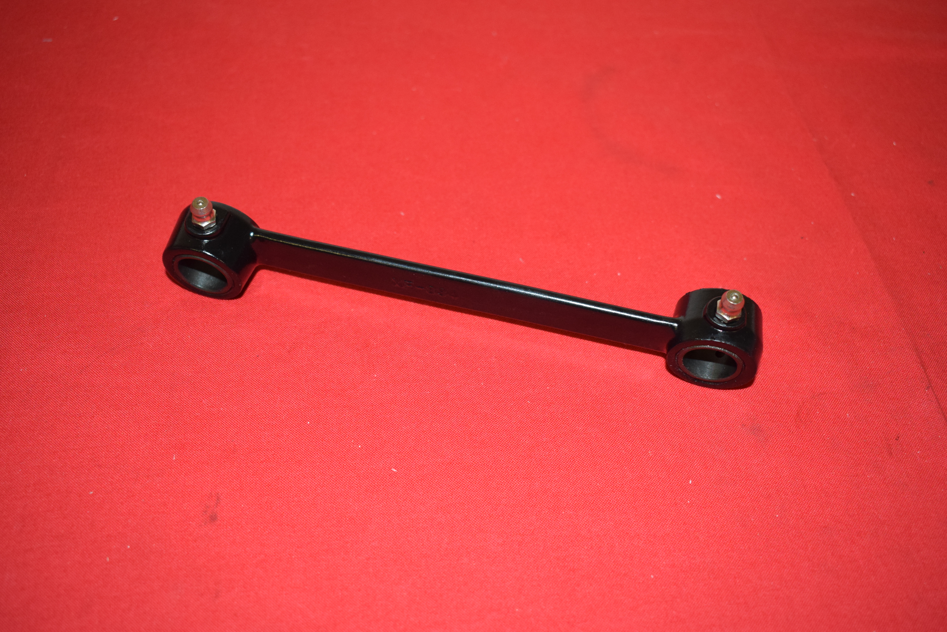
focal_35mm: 39
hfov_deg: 49.5
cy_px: 316
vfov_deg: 34.2
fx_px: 1026
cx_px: 474
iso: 1250
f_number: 5
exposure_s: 1/200
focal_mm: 26
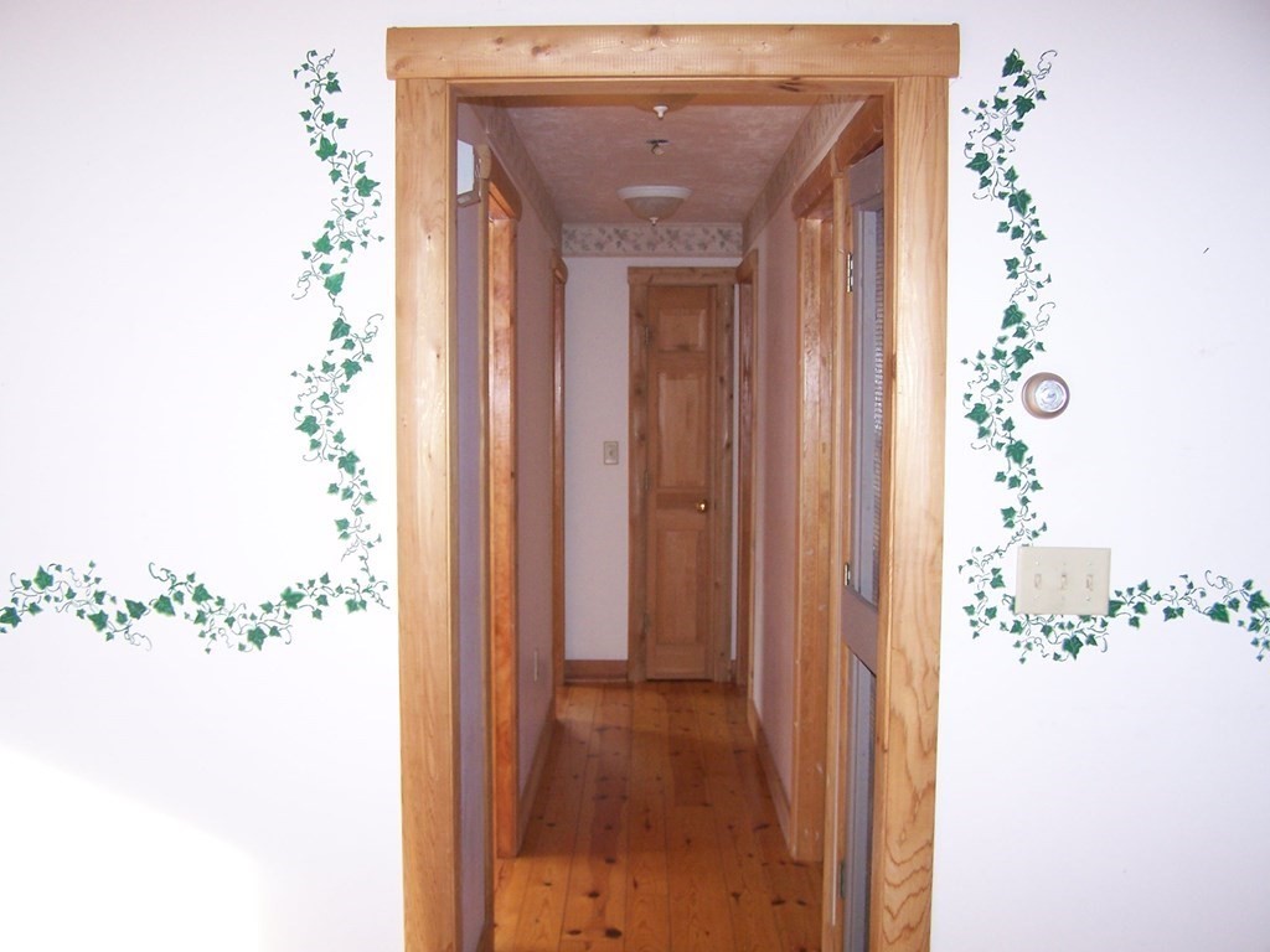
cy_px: 476
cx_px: 635
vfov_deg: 37.7
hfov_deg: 49.0
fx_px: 1394
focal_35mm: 38
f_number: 2.8
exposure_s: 1/60
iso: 140
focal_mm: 6.3
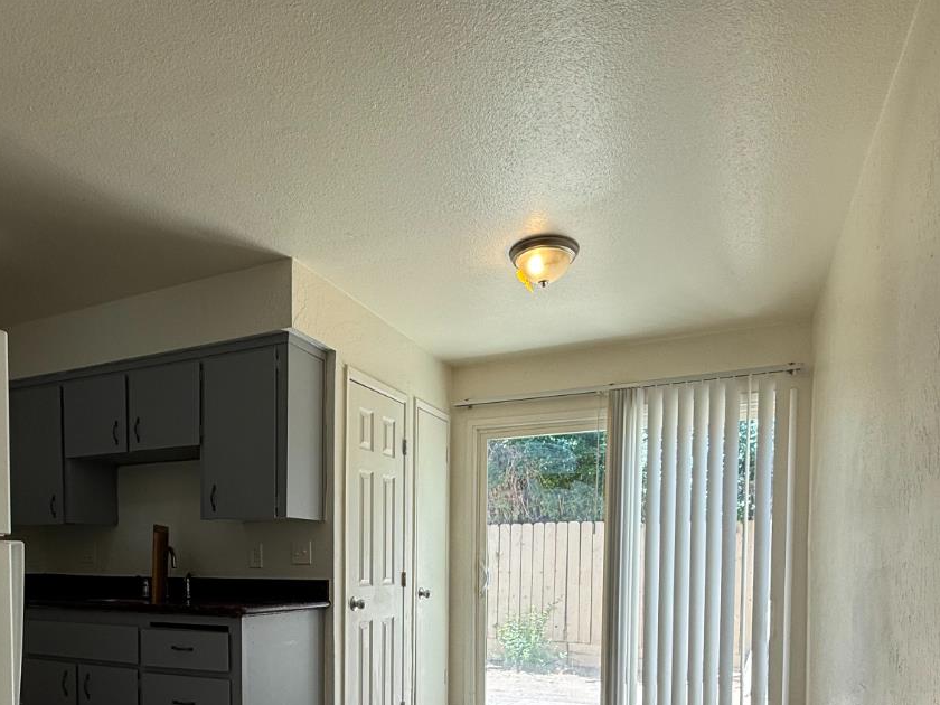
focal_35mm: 25
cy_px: 589
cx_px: 395
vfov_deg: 50.6
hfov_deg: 69.0
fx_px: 679
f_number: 2.2
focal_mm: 2.22
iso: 64
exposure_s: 1/120
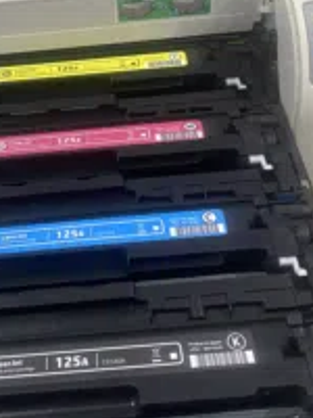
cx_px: 90
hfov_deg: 27.7
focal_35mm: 52
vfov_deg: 35.5
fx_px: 627
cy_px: 77
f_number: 1.8
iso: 640
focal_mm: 4.25
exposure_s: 1/40
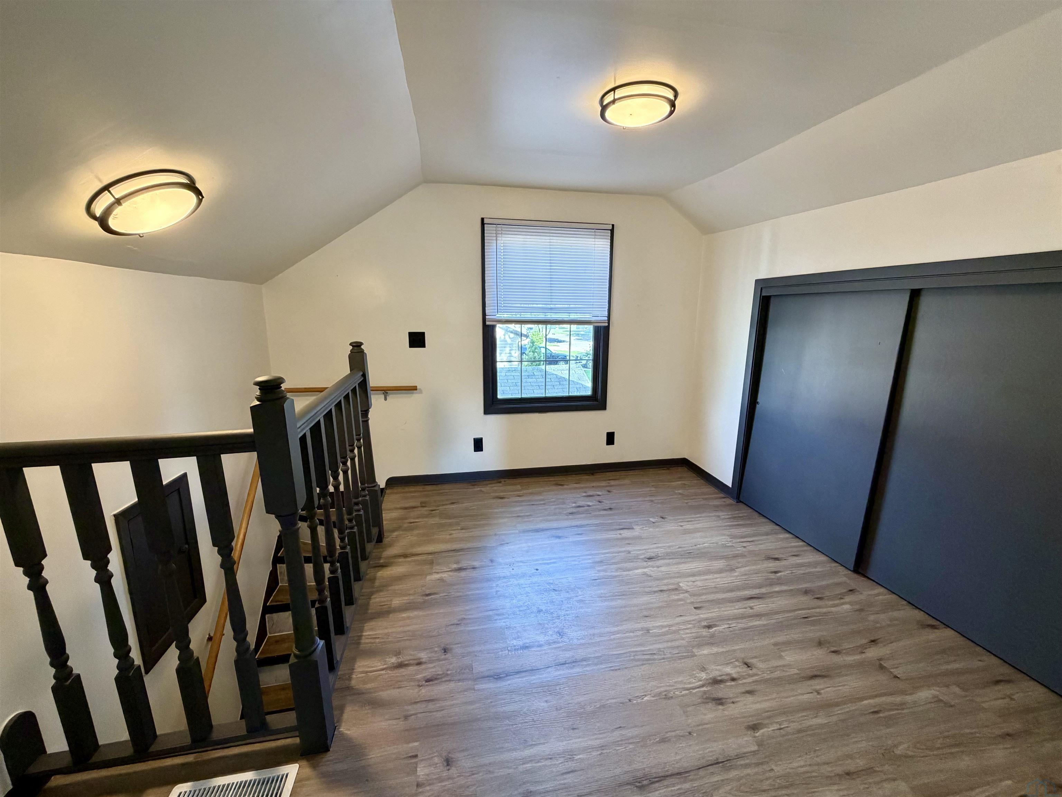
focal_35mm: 14
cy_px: 398
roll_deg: +0.1
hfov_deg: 102.1
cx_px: 531
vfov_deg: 85.7
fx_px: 430
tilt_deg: -11.2
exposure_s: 1/120
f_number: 2.2
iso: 320
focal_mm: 2.22
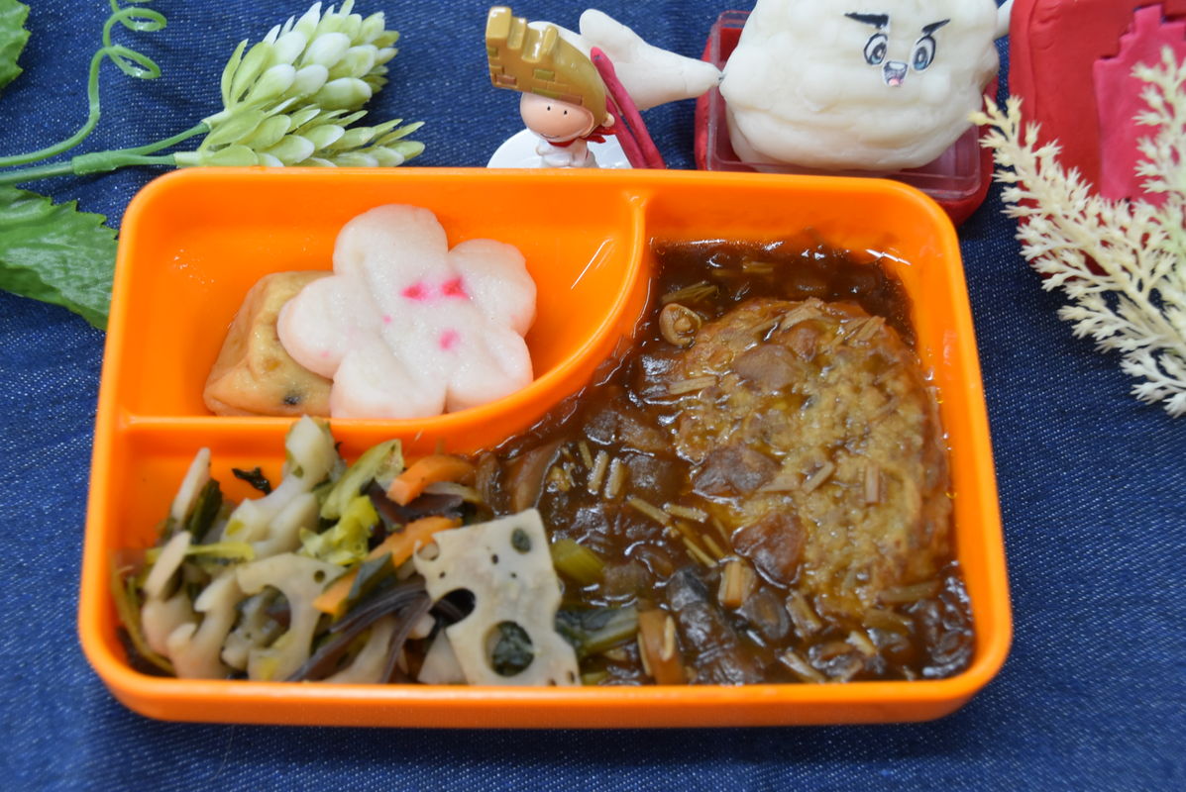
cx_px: 593
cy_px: 396
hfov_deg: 31.9
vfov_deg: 21.6
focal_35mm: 63
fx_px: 2077
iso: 800
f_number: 4.8
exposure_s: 1/60
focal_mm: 42
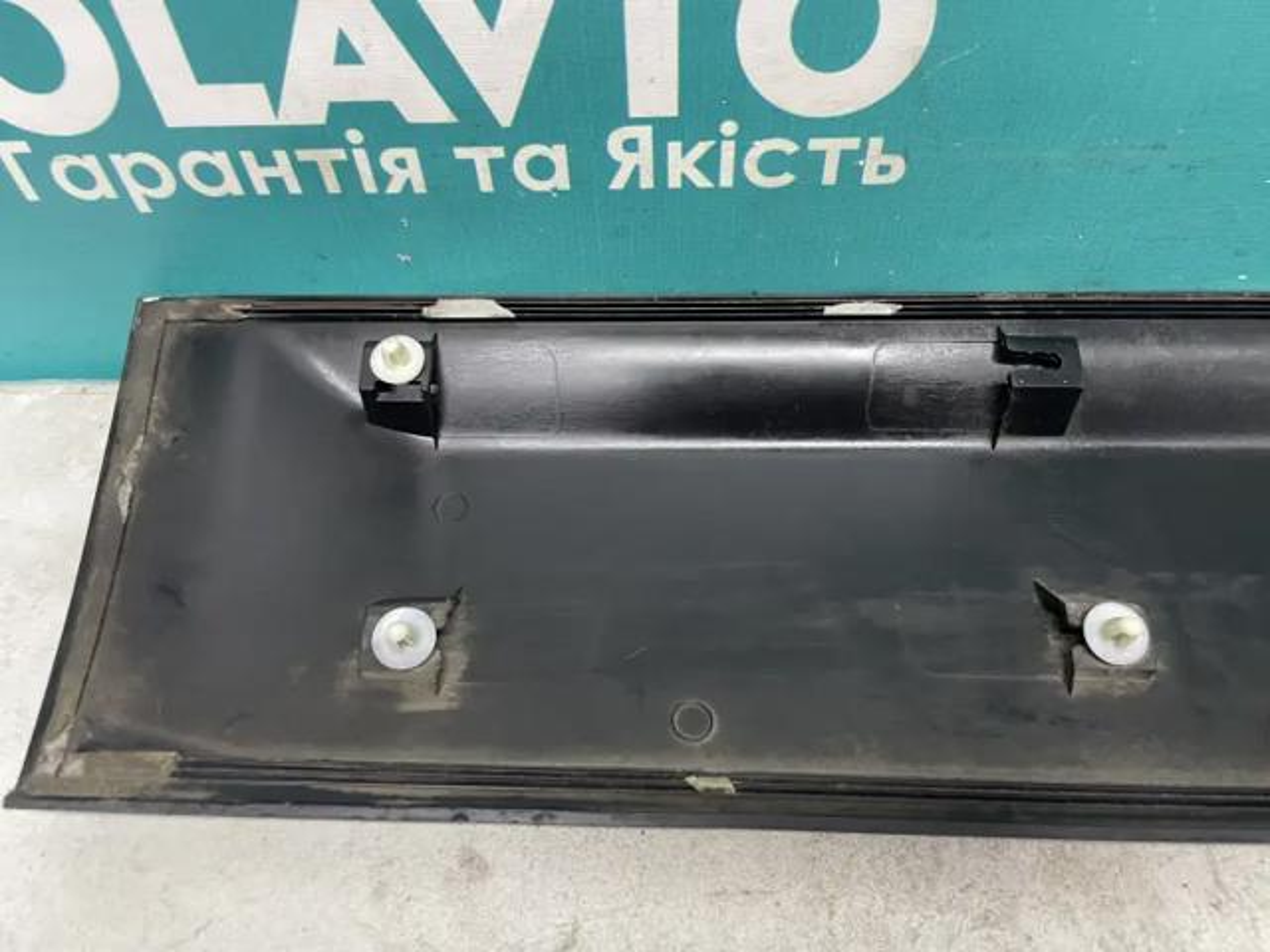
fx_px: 954
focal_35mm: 26
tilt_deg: -52.2
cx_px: 635
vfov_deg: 53.1
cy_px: 476
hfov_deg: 67.3
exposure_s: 1/50
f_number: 1.6
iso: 160
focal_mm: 4.2
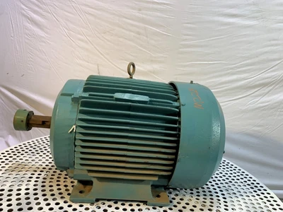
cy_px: 106
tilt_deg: -12.6
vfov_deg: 53.1
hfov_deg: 67.3
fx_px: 213
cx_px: 142
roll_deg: -8.4
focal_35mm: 26
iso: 50
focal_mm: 4.25
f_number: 1.8
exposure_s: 1/120
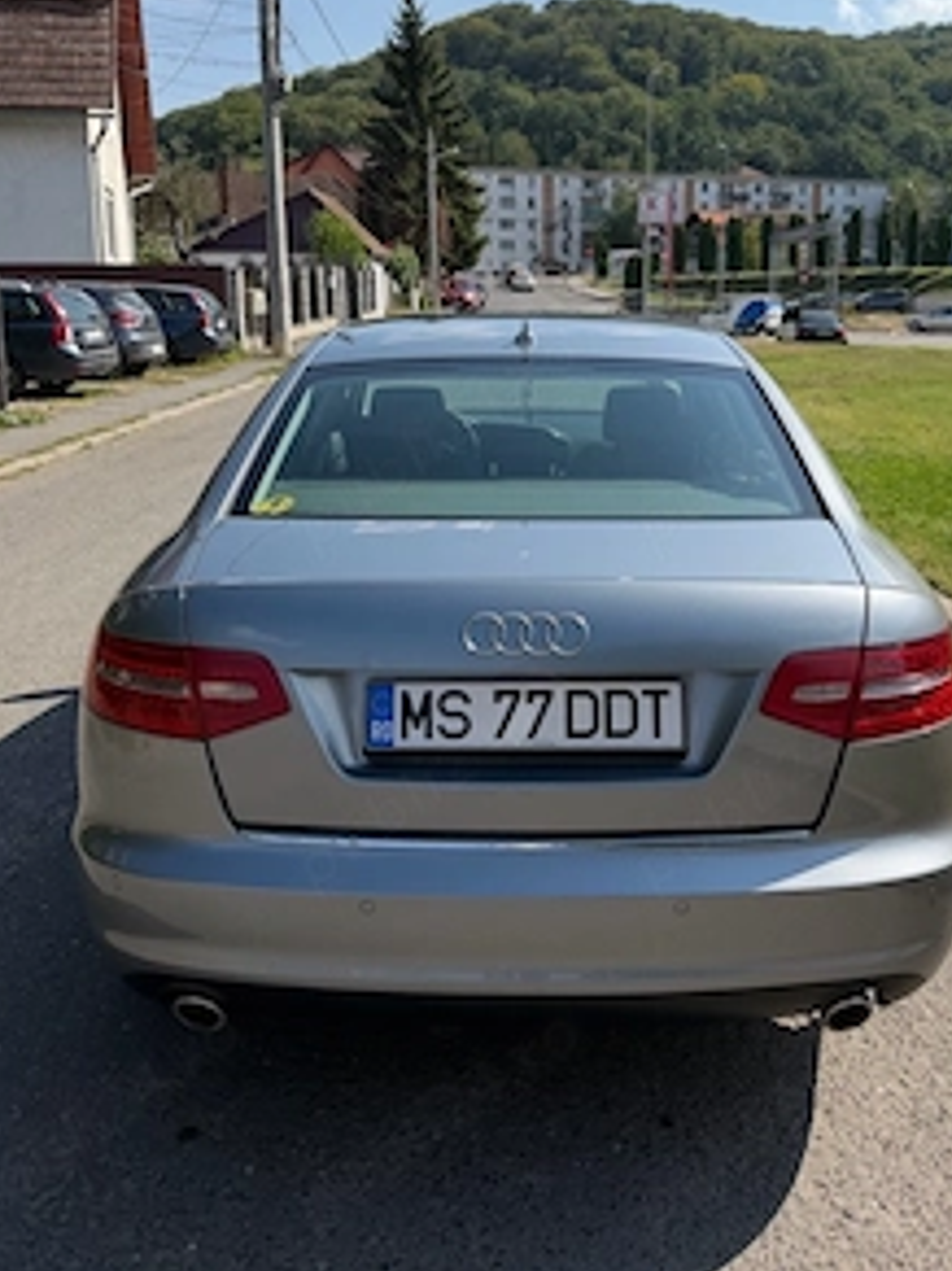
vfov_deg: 54.9
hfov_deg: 42.9
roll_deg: +0.3
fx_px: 1211
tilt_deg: -9.0
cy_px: 494
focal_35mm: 33
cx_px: 524
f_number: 1.78
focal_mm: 6.76
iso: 125
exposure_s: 1/4975
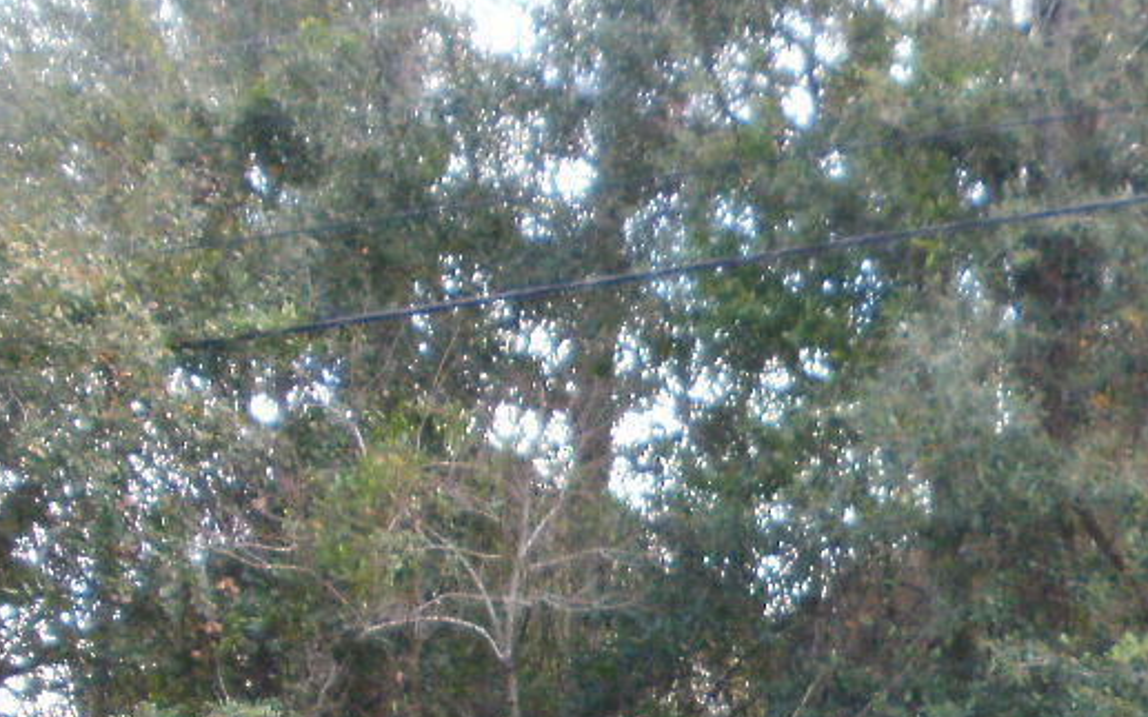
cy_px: 888
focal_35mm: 118
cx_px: 1719
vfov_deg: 10.9
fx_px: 3691
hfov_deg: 16.2
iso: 100
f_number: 3.5
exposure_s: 1/50
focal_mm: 6.3
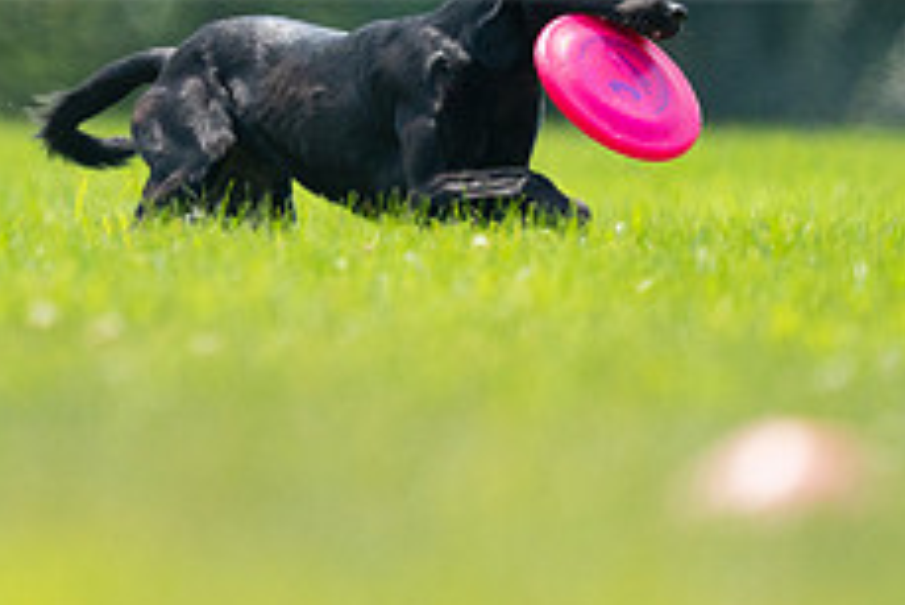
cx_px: 190
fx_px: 38184
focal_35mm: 1518
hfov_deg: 1.4
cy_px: -61
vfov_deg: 0.9
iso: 2000
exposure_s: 1/4000
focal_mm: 600
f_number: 6.3
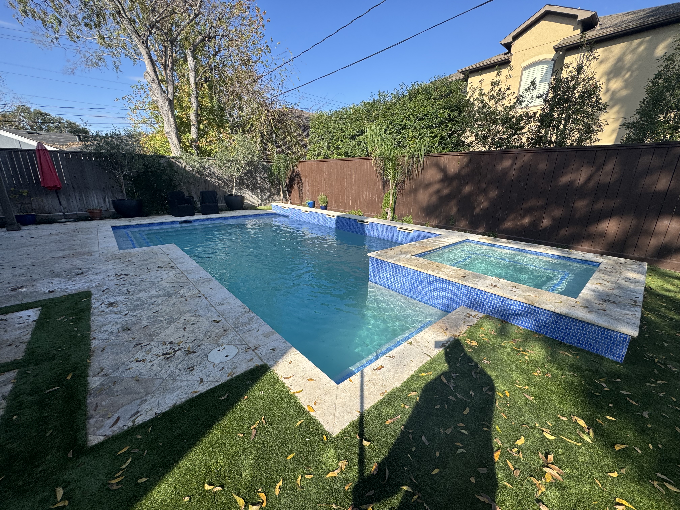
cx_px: 340
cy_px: 255
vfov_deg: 85.7
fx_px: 275
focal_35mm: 14
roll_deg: -0.8
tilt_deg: -17.8
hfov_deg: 102.1
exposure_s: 1/1078
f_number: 2.2
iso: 50
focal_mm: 2.22
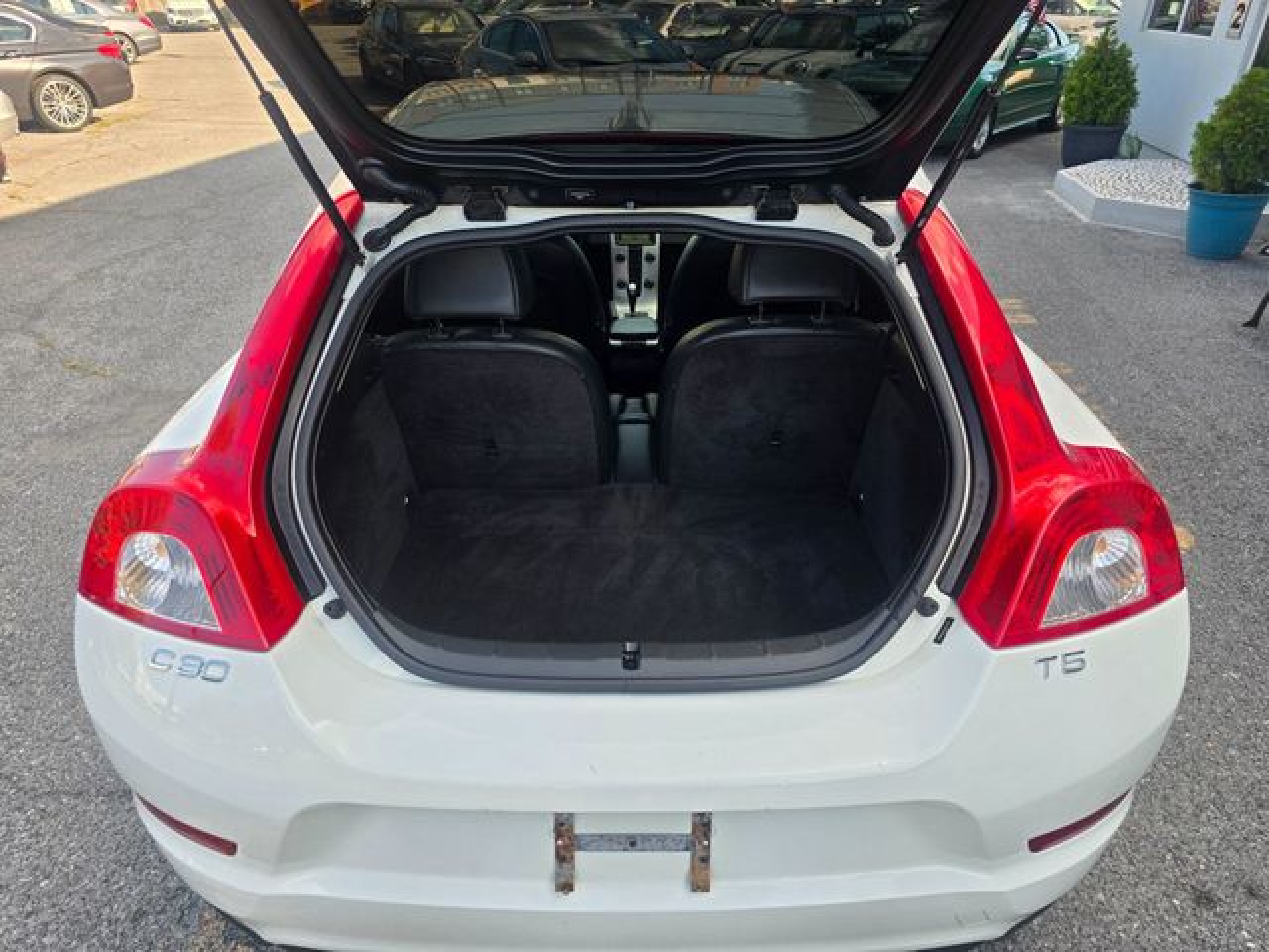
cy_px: 476
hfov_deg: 73.9
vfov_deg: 58.9
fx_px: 843
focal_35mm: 23
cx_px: 634
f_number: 1.7
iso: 12
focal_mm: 6.3
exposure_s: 1/180
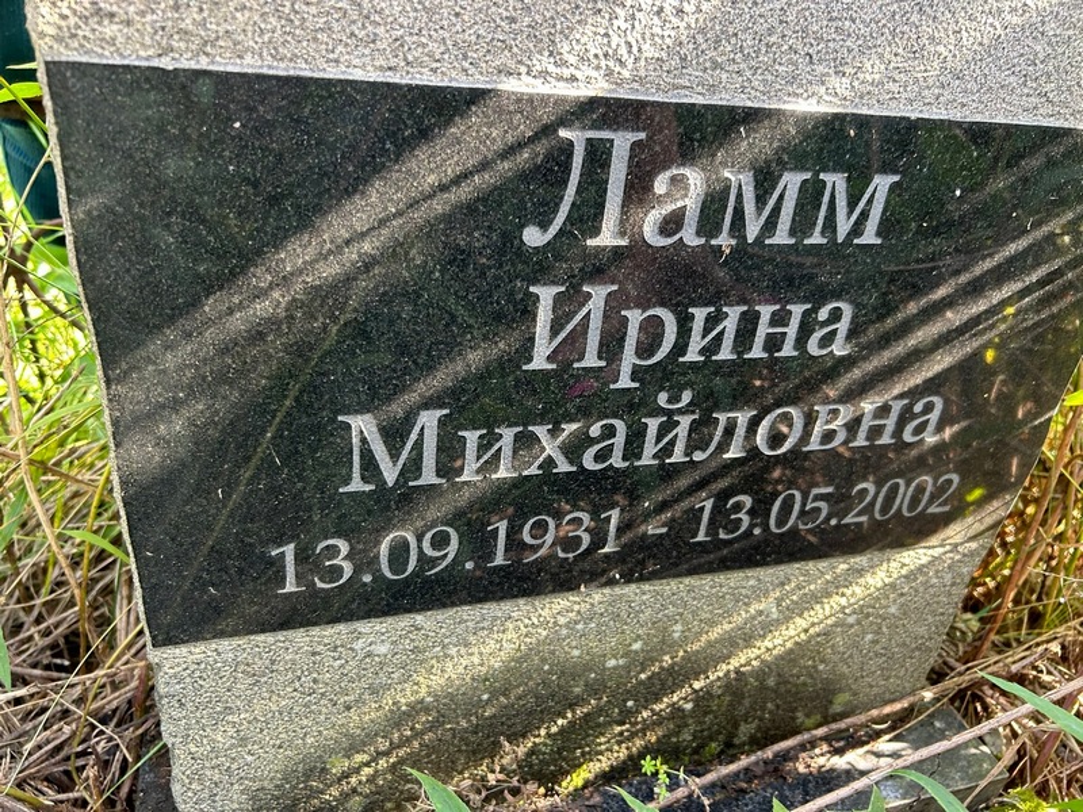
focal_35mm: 26
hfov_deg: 67.3
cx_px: 542
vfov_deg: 53.1
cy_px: 406
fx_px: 813
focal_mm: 5.7
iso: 125
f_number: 1.5
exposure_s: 1/119
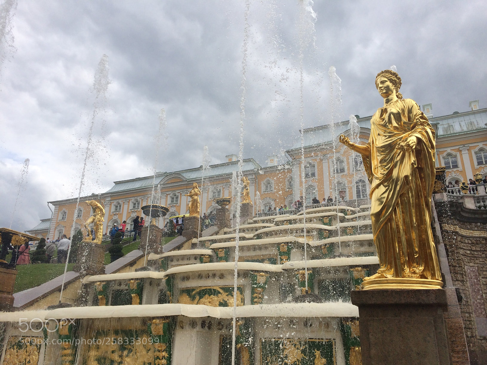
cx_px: 244
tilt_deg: +22.8
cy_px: 182
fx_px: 408
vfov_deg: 48.2
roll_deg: -1.3
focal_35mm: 29
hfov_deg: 61.7
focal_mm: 4.15
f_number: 2.2
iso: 32
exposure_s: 1/2564
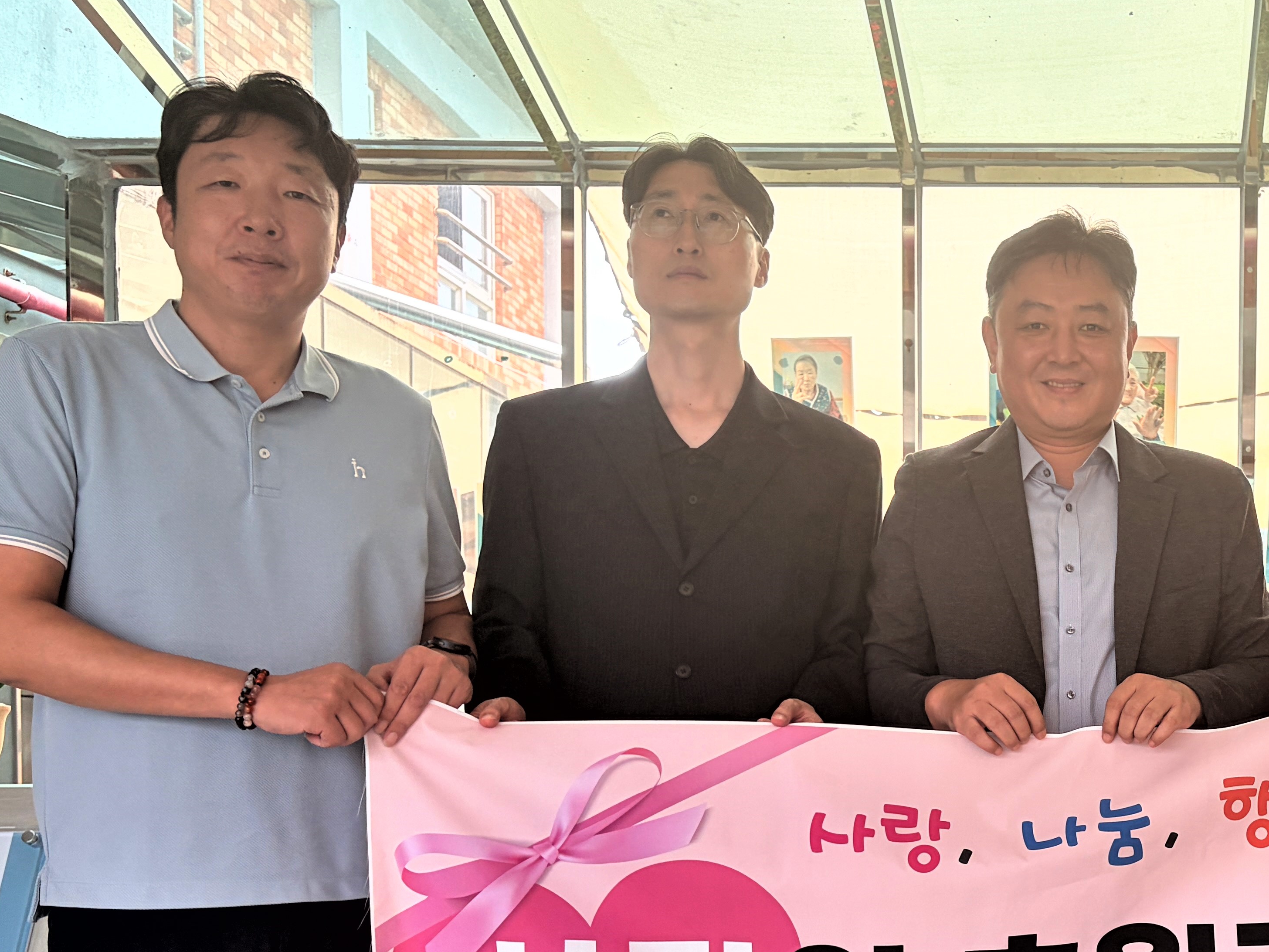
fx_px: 1870
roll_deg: +0.4
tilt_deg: -0.4
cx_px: 1115
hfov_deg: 35.5
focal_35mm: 51
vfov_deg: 27.8
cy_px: 792
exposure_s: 1/472
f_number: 1.6
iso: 50
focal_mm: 5.96
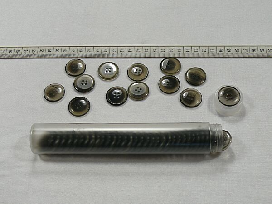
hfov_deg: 34.3
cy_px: 102
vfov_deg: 26.1
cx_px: 136
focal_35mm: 56
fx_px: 440
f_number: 3.2
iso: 100
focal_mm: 9.8
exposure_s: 1/80
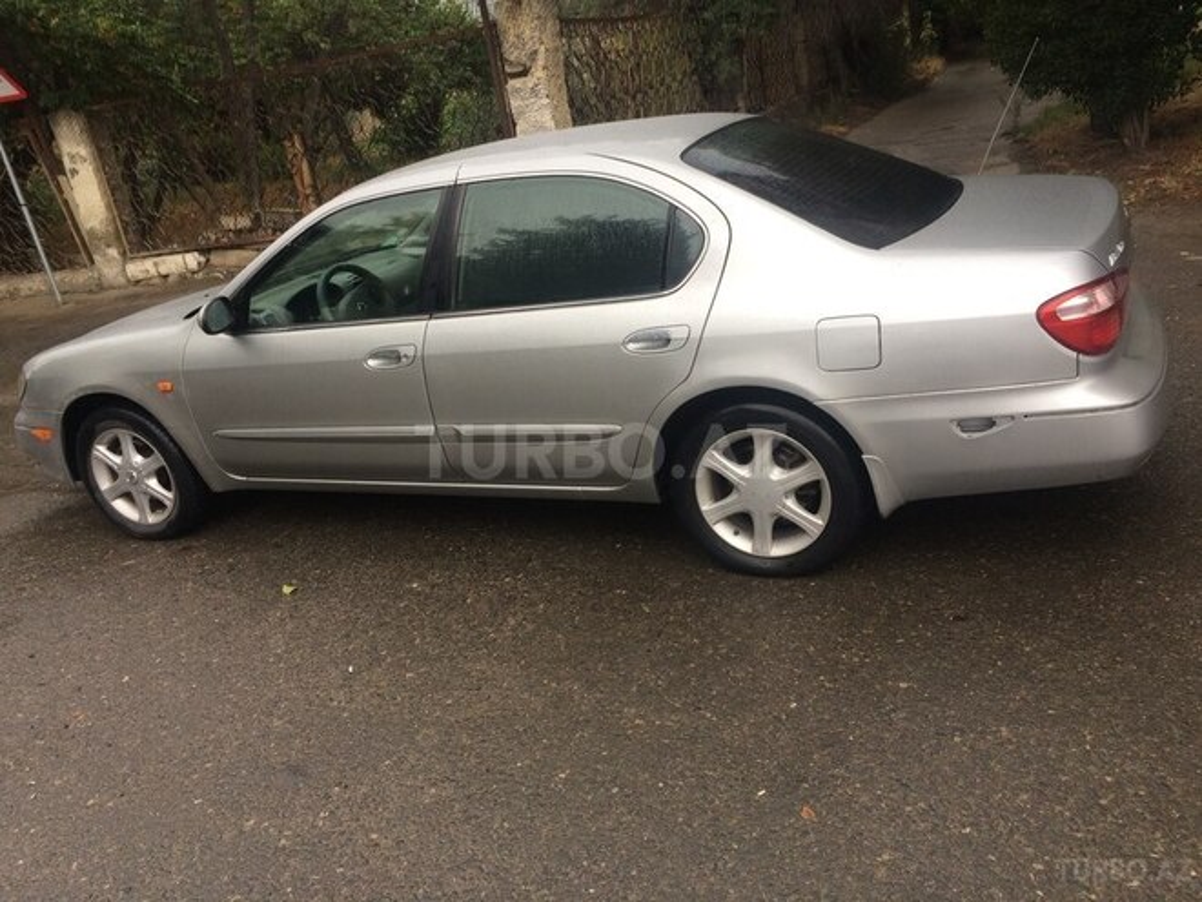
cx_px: 601
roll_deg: +10.2
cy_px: 451
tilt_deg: -17.2
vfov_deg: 48.2
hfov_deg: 61.7
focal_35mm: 29
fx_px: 1007
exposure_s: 1/50
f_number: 2.2
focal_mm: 4.15
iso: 40
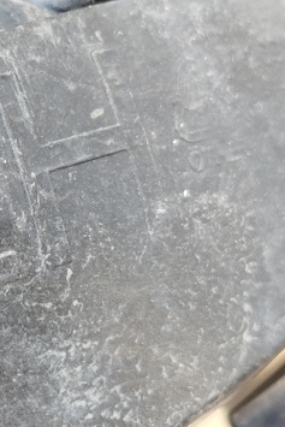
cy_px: 190
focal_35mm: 90
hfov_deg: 14.8
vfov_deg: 22.6
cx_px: -47
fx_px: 1068
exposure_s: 1/50
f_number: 1.7
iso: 200
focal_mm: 5.31
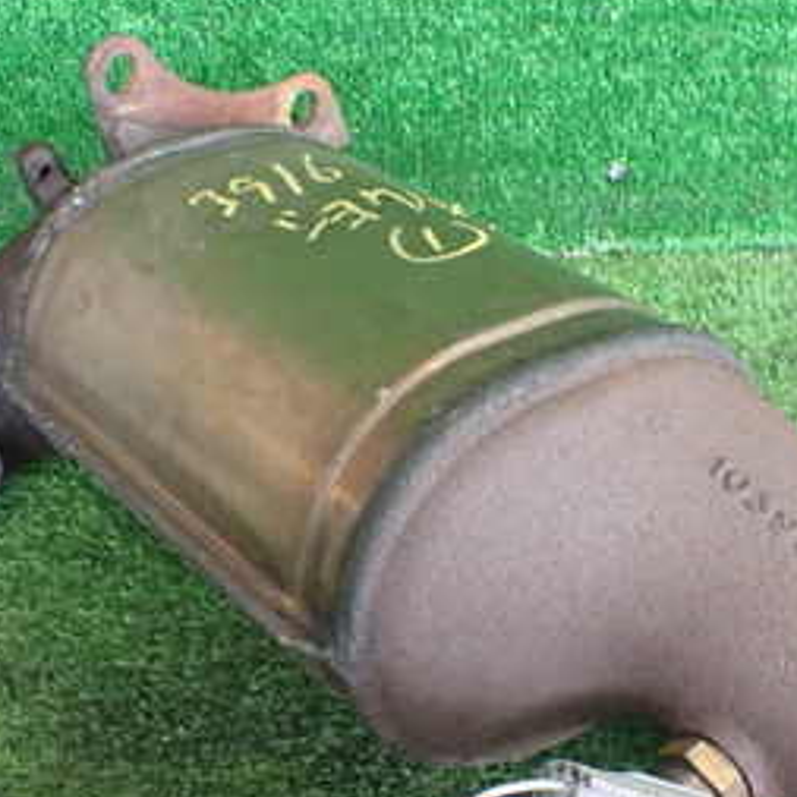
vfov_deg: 27.1
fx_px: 1641
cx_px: 469
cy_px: 539
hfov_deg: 27.3
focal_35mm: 63
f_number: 2.3
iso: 640
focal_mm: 5.4
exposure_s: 1/125
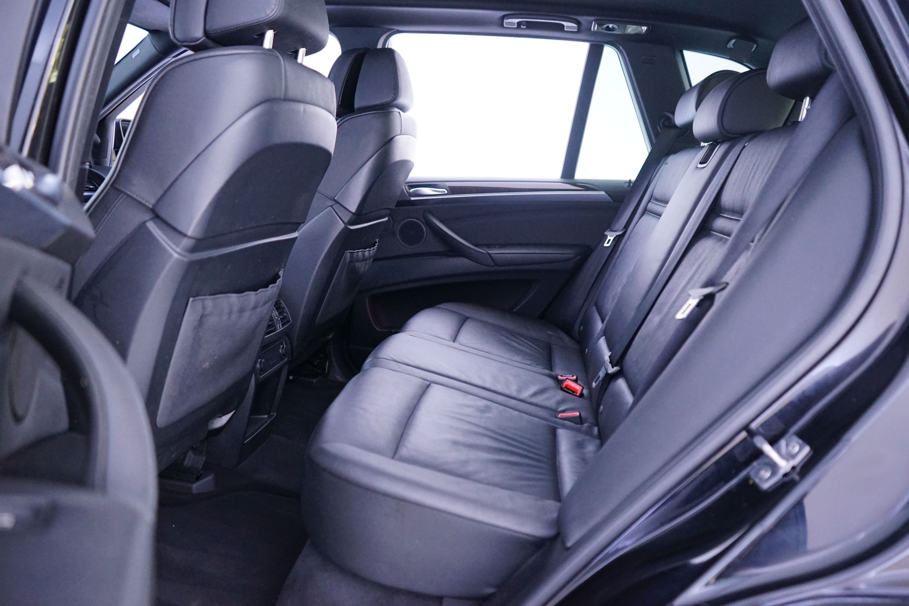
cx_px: 454
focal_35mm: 28
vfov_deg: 46.4
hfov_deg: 65.5
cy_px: 303
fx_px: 707
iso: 3200
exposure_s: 1/15
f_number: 3.5
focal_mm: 28
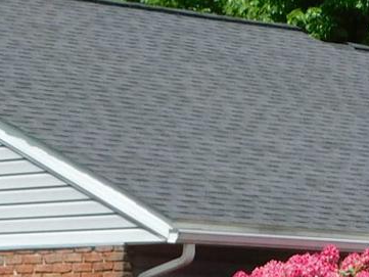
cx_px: 373
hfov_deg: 7.7
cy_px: 539
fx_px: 2719
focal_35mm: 255
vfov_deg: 5.7
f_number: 3.7
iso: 125
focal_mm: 8
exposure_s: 1/1000
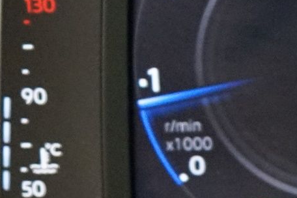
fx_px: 1856
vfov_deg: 6.1
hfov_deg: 8.7
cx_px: 592
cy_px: 118
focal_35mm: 225
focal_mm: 41
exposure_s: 1/40
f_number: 4.5
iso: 6400
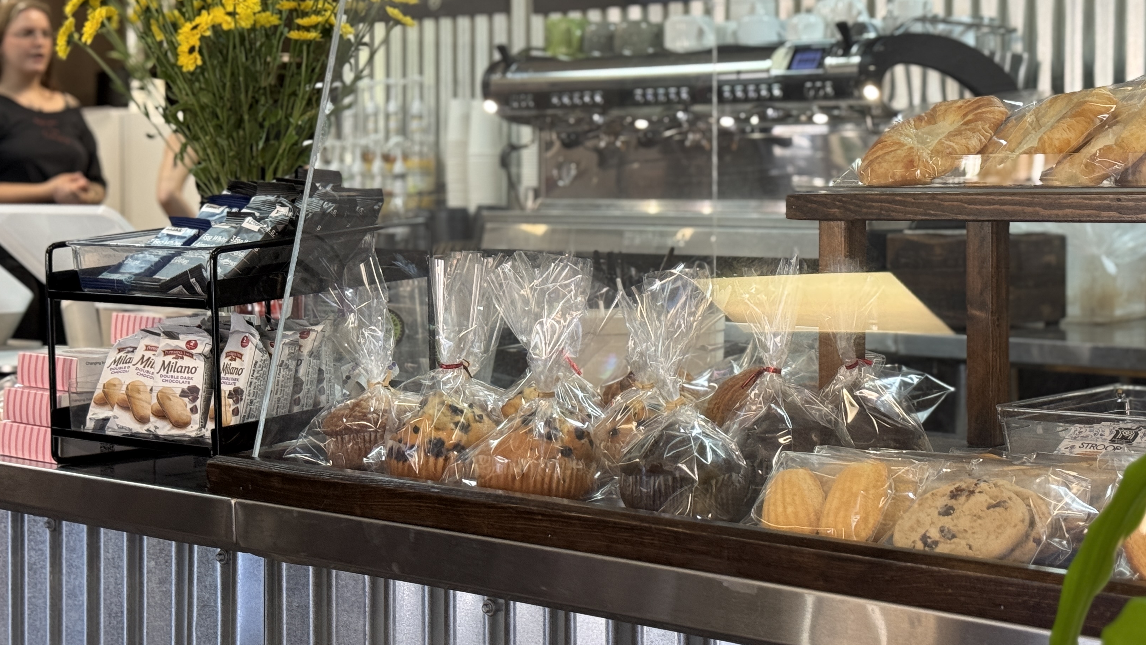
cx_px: 669
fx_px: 1975
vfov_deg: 18.5
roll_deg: +0.2
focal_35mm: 65
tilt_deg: -1.5
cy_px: 234
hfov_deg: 32.3
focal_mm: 6.76
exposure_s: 1/60
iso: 200
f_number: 1.78
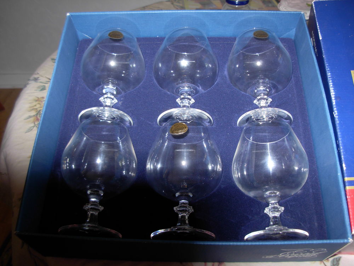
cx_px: 177
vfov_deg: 37.7
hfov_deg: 49.0
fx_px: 389
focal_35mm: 38
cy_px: 133
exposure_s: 1/32
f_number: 2.9
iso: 79
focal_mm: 6.3
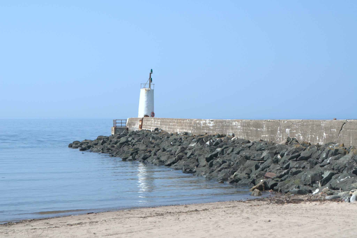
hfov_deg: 19.5
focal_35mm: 105
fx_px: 1041
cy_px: 119
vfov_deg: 13.0
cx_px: 178
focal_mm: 70
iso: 200
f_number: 5.6
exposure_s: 1/640
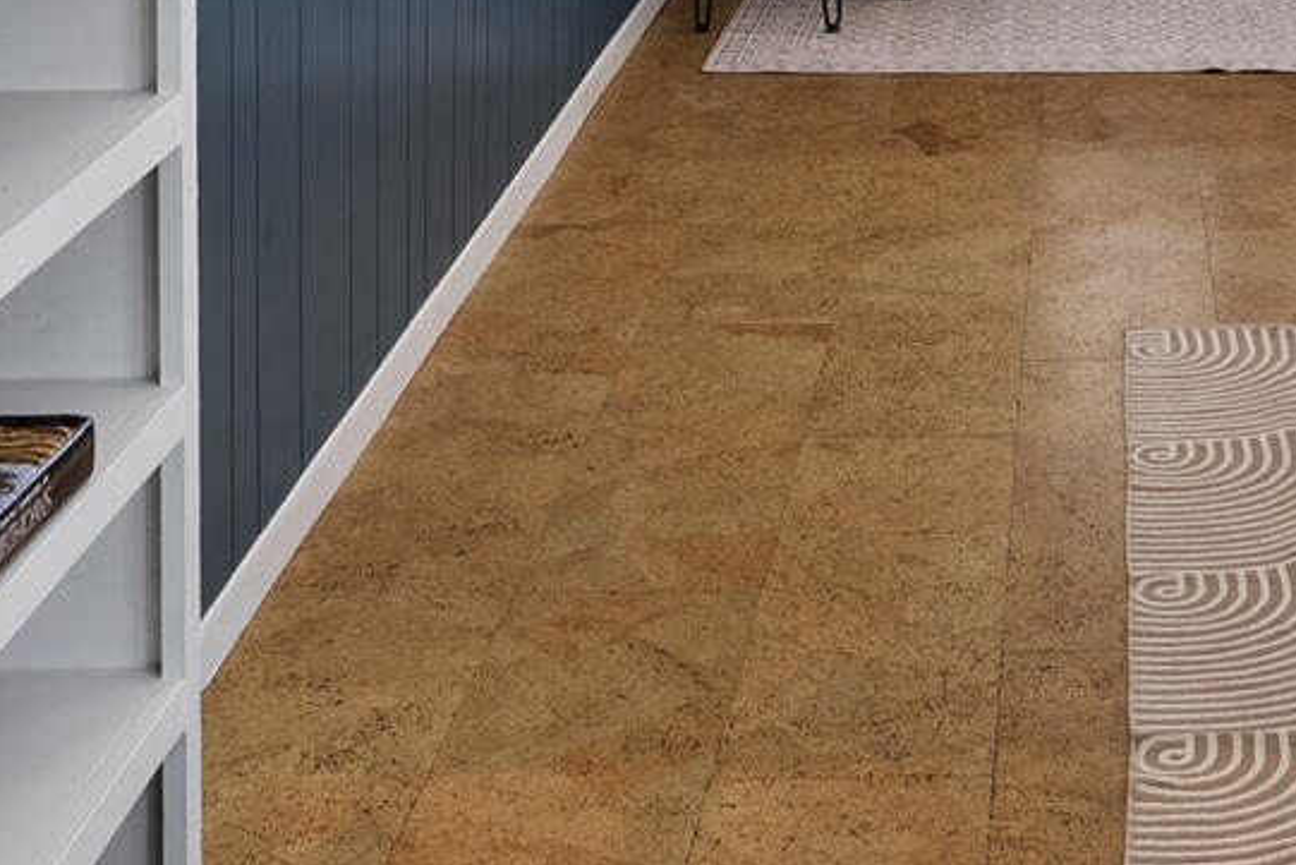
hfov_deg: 26.2
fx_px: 2665
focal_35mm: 74
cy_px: -618
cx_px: 1224
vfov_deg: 16.0
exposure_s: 1.3
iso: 200
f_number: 8
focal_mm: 16
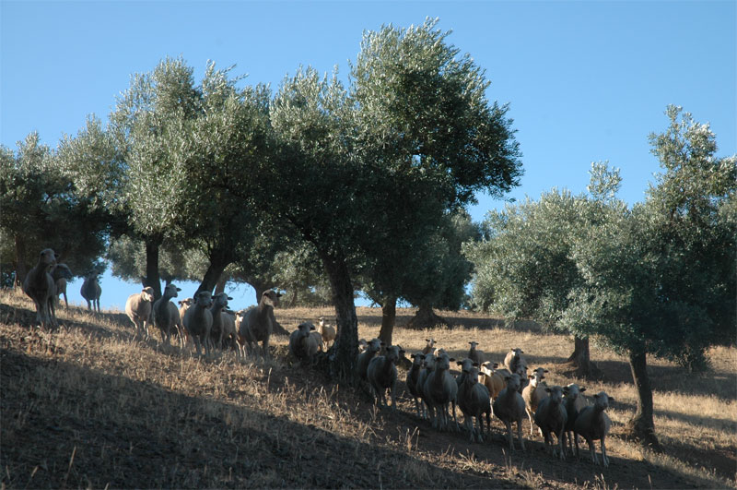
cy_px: 245
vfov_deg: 15.1
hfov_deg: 22.7
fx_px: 1840
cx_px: 368
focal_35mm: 90
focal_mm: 60
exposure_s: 1/200
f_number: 7.1
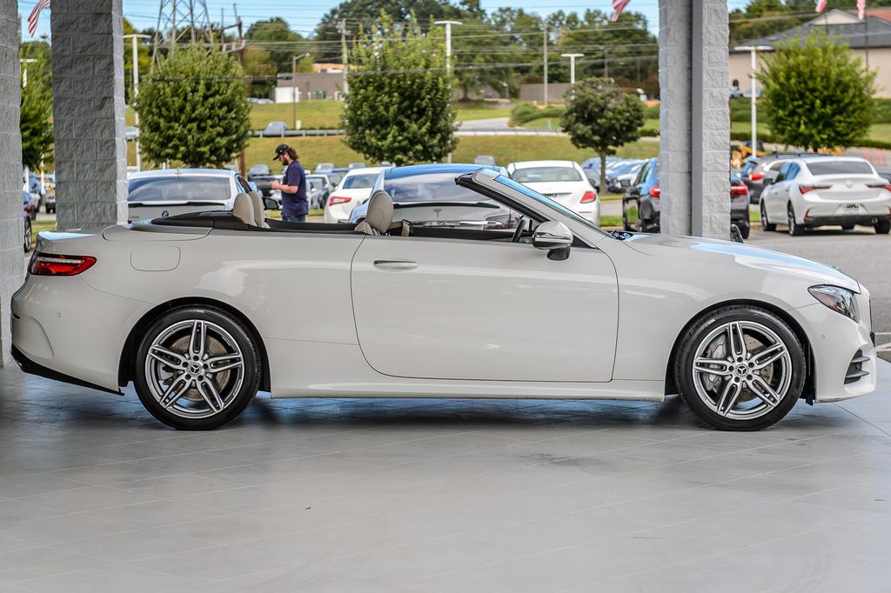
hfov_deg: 25.1
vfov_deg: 16.9
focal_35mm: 81
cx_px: 435
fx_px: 1999
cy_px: 281
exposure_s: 1/1000
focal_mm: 70
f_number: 4
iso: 100
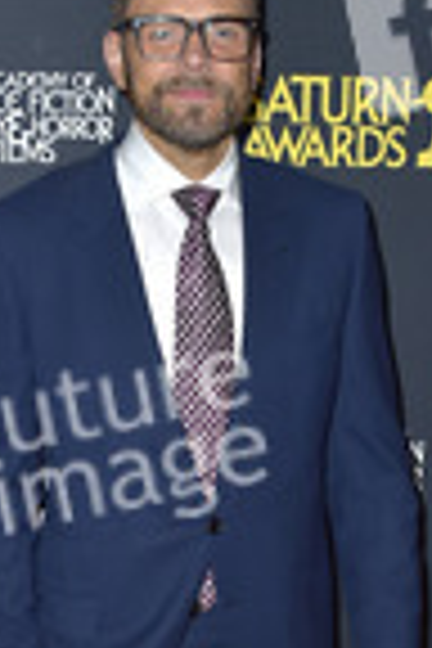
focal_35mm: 89
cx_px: 169
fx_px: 1602
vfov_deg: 21.8
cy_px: 684
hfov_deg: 15.3
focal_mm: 32
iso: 250
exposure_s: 1/250
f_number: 6.3
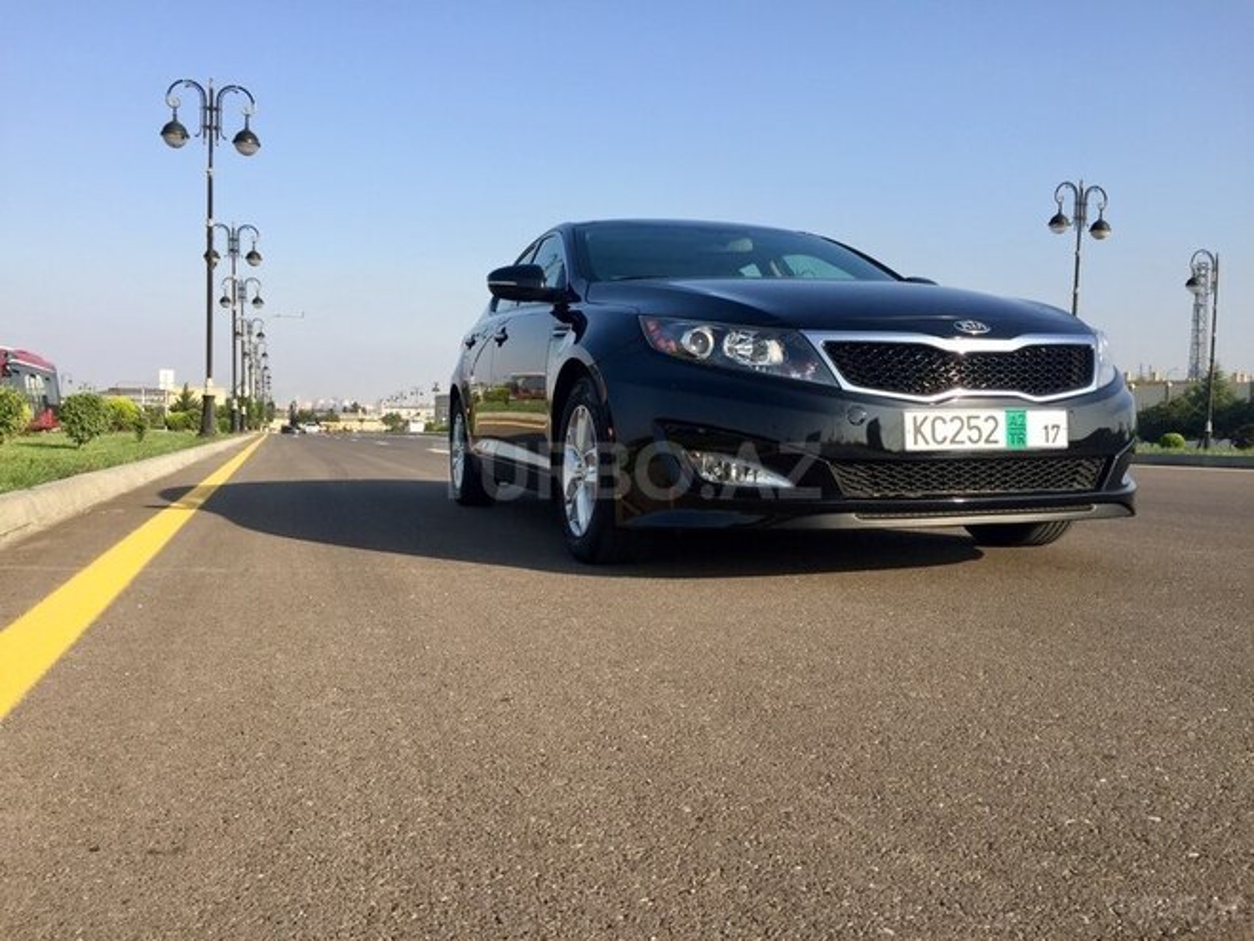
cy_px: 470
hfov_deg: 61.7
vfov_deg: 48.2
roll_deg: -2.4
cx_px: 627
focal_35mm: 29
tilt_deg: -3.4
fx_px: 1051
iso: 32
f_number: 2.2
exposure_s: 1/1014
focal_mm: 4.15
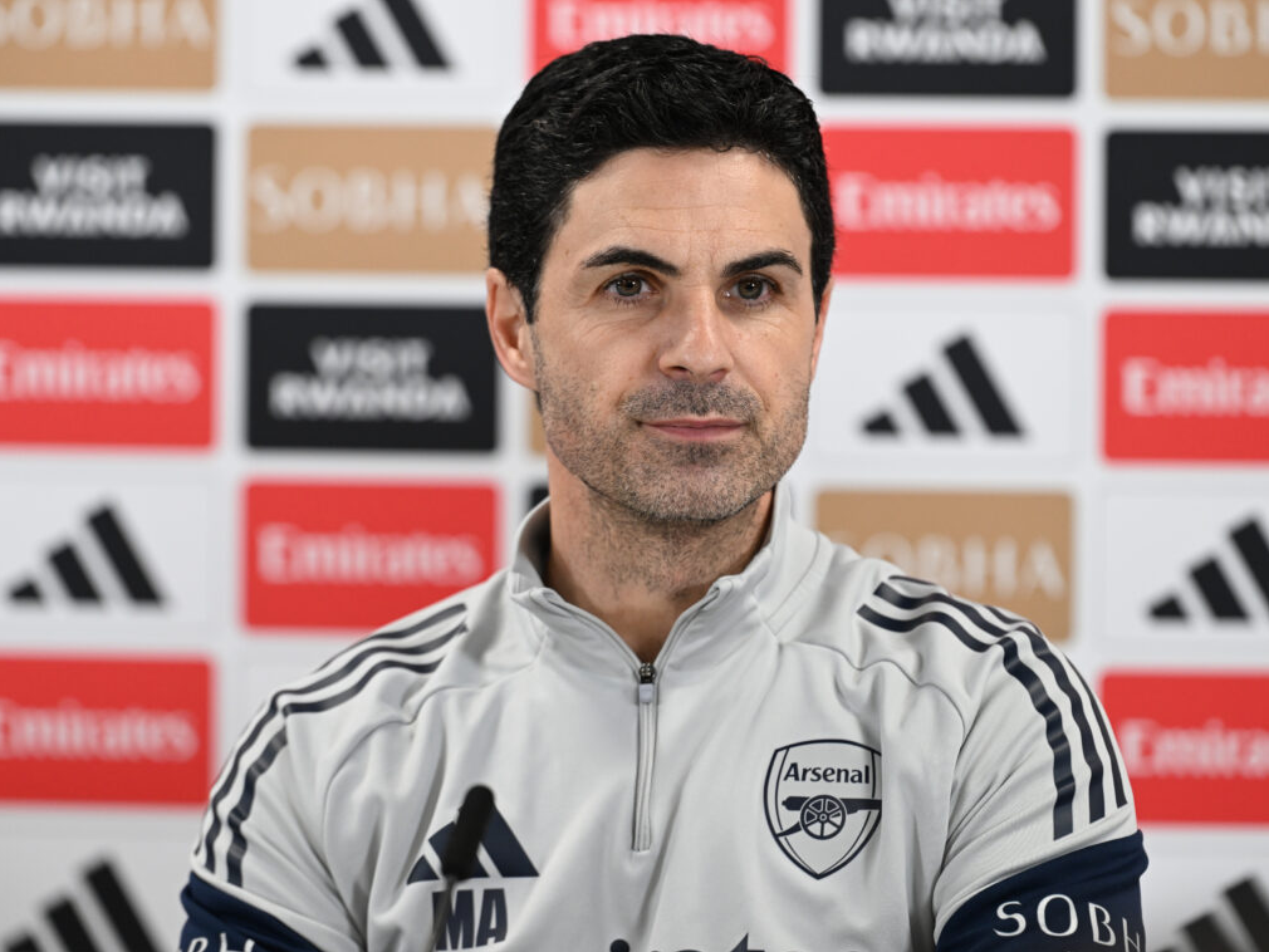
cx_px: 672
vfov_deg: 3.4
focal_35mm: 434
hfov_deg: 4.6
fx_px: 15914
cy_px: 476
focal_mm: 400
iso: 1600
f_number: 4
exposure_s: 1/200
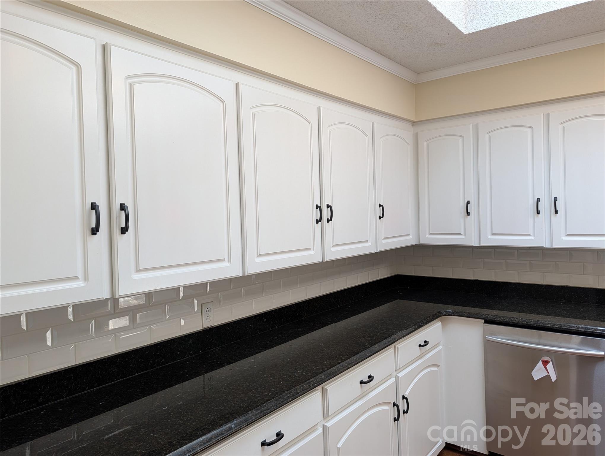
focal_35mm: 24
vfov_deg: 56.9
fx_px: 420
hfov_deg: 71.5
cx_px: 302
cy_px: 228
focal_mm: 6.9
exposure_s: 1/196
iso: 144
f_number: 1.68
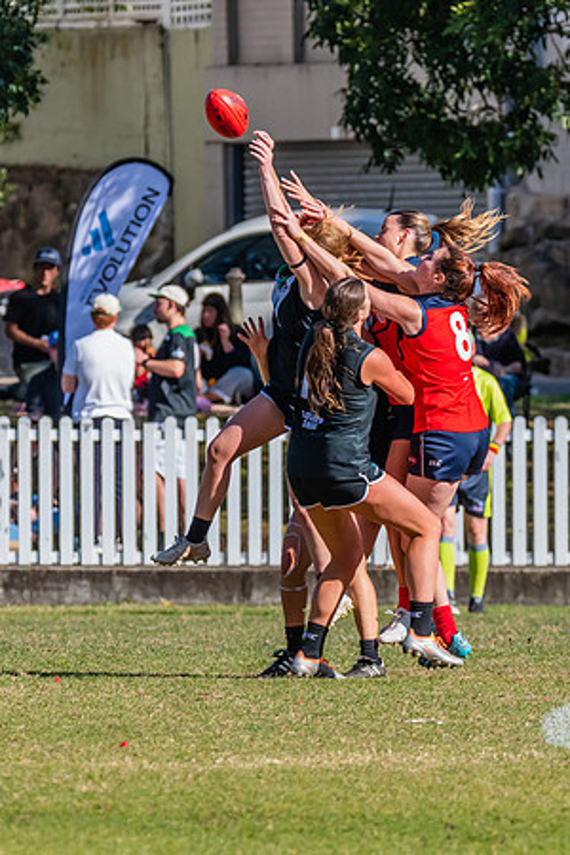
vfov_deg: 2.9
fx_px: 16967
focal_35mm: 714
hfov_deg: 1.9
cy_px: 422
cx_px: 352
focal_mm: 350
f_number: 9
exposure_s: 1/1600
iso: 800
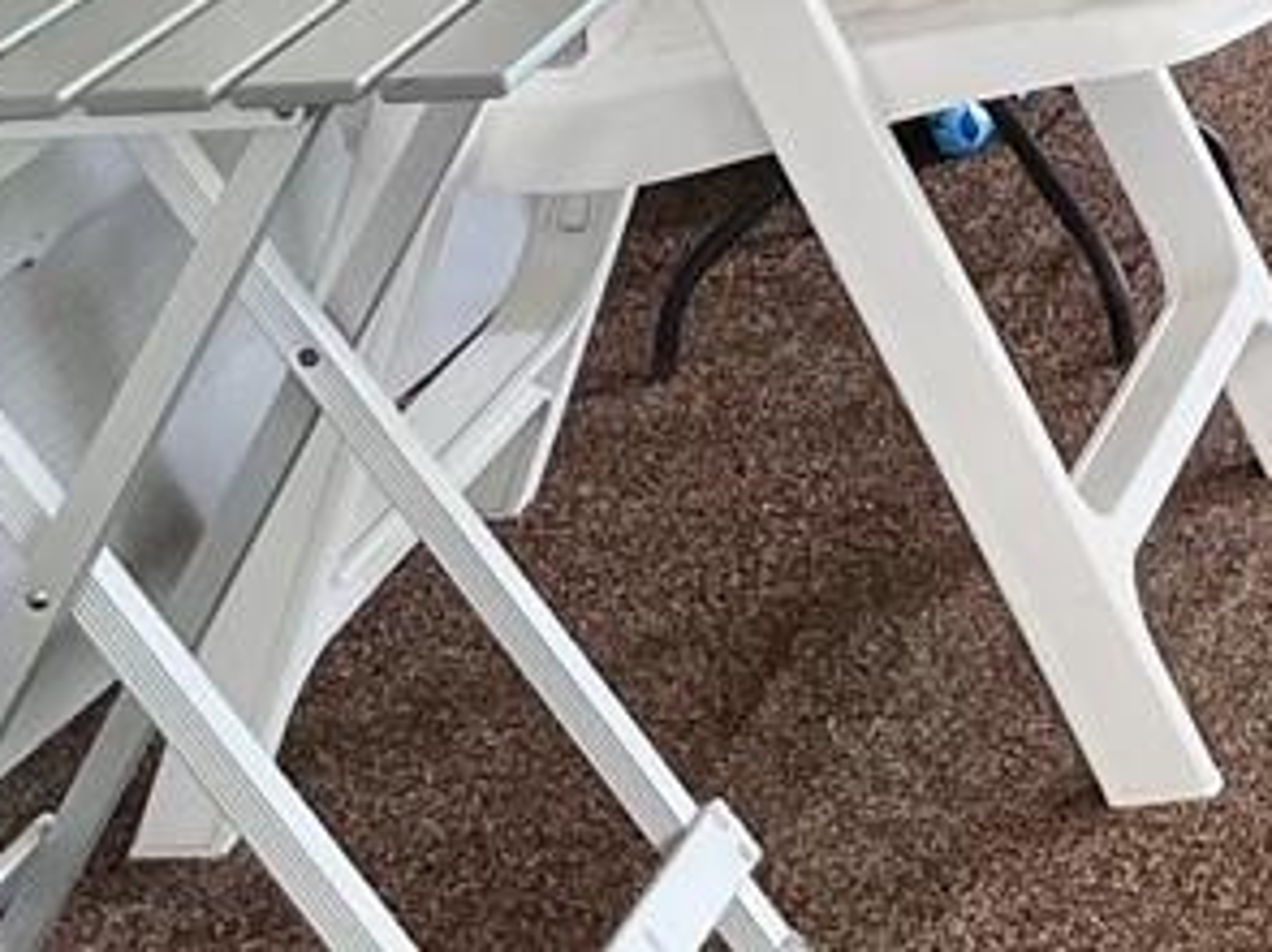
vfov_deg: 10.1
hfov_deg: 12.6
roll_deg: +2.2
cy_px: -594
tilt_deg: -9.8
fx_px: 5179
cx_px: 2350
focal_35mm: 141
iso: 125
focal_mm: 5.1
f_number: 1.6
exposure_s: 1/120
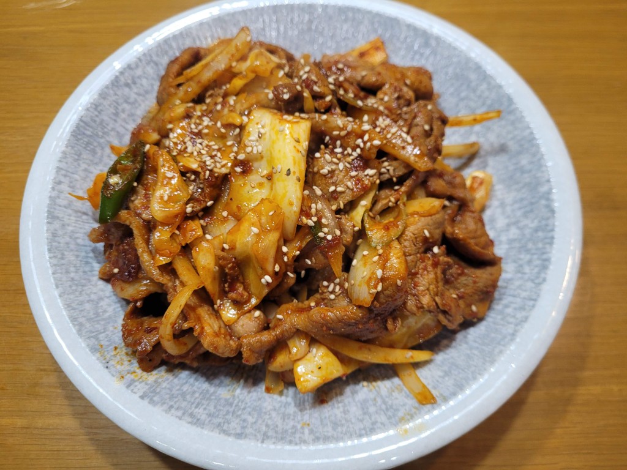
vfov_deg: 53.1
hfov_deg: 67.3
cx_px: 314
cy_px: 235
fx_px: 471
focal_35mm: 26
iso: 200
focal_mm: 5.4
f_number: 1.8
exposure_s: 1/120
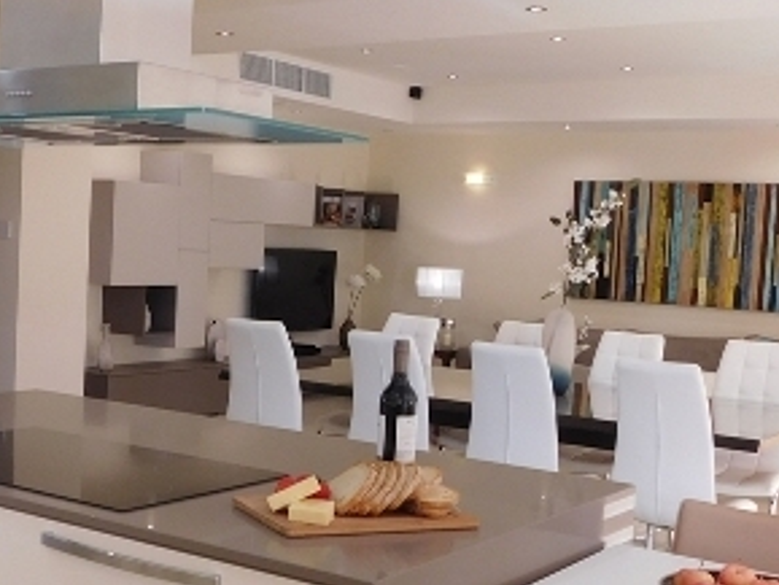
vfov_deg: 26.6
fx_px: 1238
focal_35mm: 55
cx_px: 228
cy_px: 330
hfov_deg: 34.4
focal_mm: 4
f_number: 3
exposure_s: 1/40
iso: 125
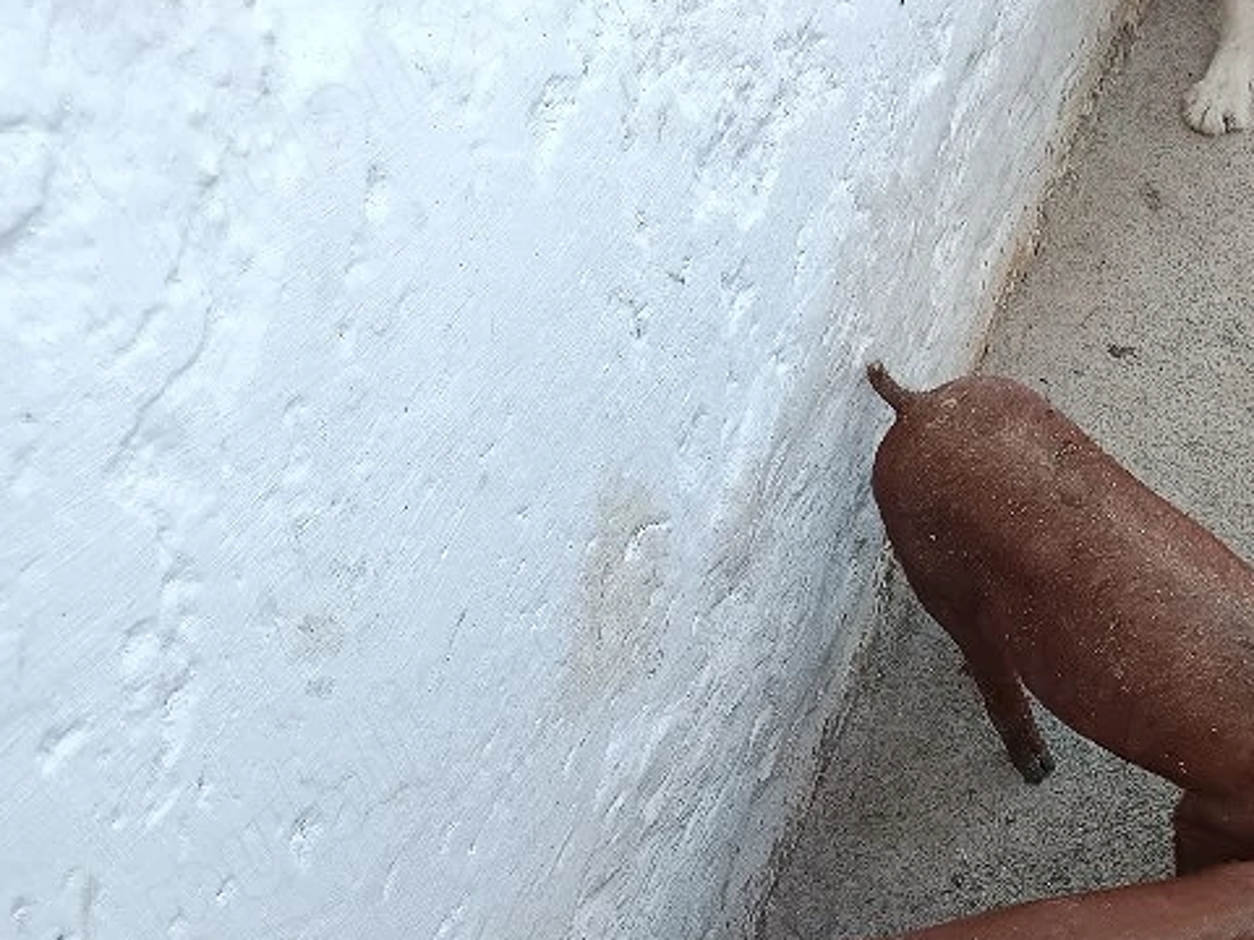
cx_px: 1275
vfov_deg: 28.5
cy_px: 757
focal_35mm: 50
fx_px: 1811
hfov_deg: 34.5
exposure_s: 1/50
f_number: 1.7
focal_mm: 5.31
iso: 257
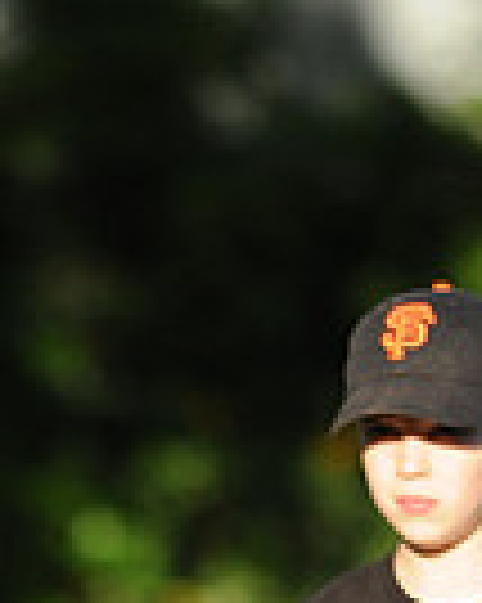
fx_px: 32526
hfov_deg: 0.8
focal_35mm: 1822
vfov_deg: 1.1
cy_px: 1156
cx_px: -214
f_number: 4
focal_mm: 300
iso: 800
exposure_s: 1/2500
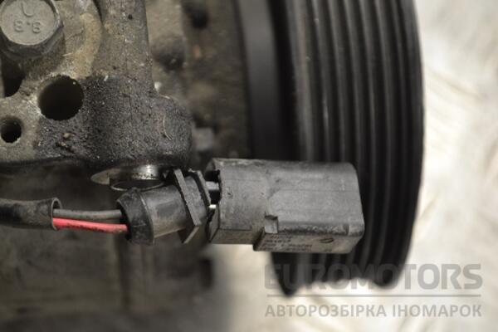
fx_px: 1141
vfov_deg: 16.6
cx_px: 249
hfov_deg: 24.6
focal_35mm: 82
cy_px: 166
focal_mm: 55
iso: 800
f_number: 5.6
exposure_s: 1/60
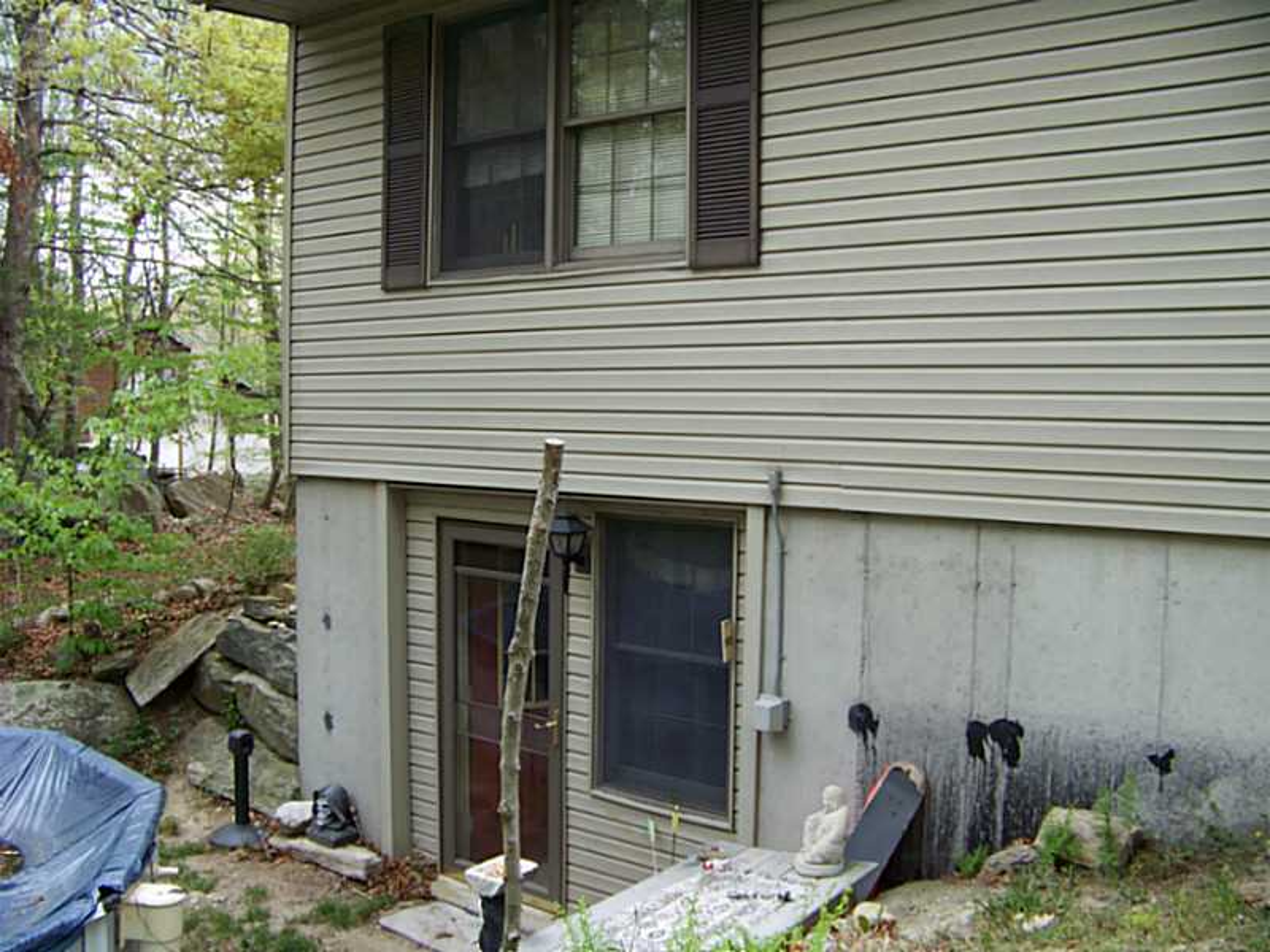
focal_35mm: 36
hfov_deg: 51.4
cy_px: 476
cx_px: 635
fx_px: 1321
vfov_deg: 39.7
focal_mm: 5.85
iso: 66
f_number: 2.8
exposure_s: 1/80
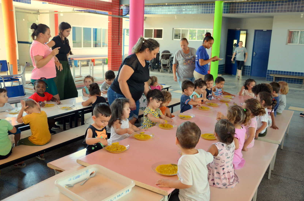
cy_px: 100
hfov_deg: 57.3
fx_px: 278
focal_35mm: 33
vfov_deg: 39.8
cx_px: 152
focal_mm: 22
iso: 400
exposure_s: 1/80
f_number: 4.5
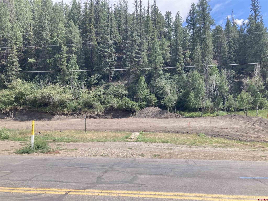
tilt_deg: +3.0
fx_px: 217
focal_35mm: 28
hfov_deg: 63.4
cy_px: 100
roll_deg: +0.6
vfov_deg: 49.7
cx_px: 134
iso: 20
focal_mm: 3.99
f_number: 1.8
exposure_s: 1/1143
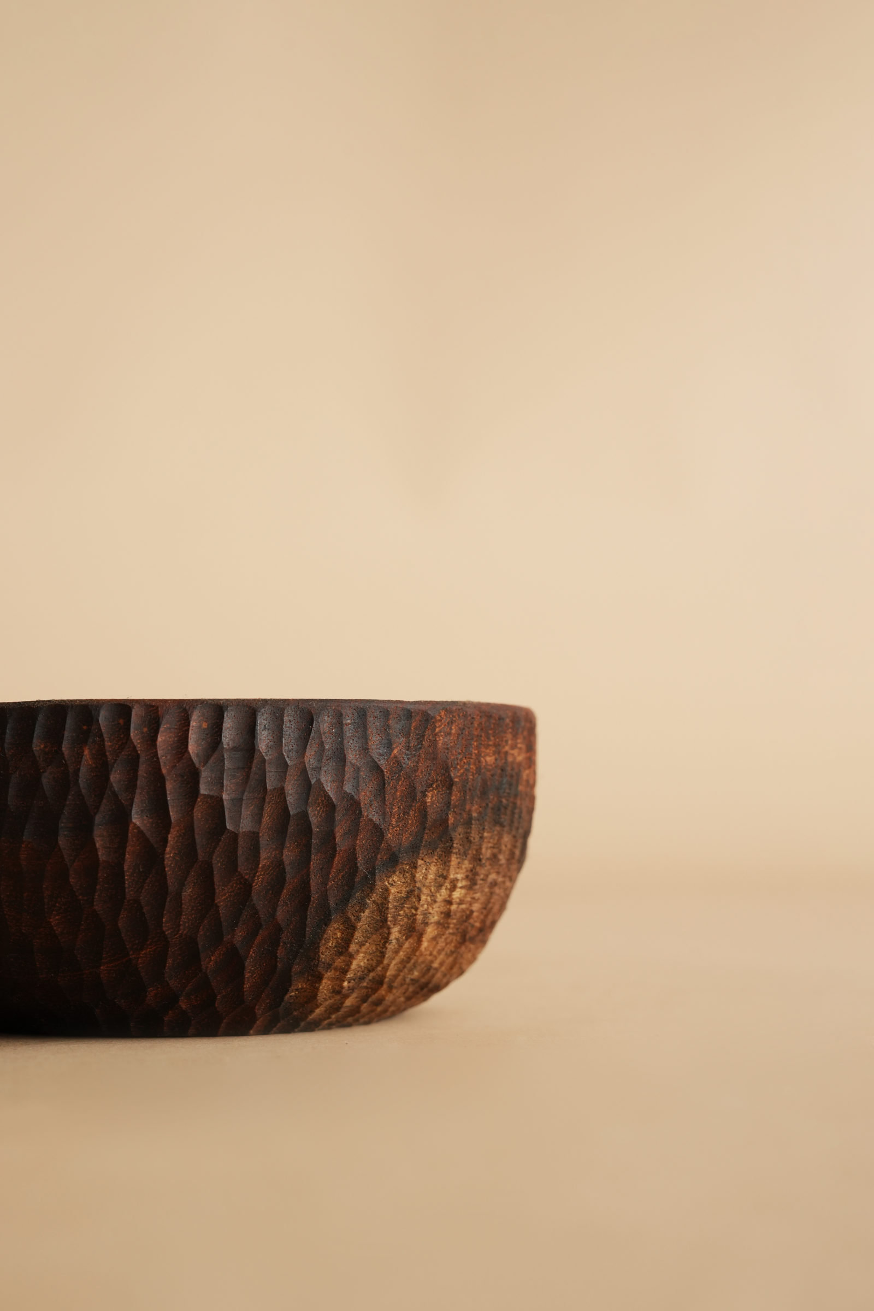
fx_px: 2549
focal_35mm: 70
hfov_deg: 19.5
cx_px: 437
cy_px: 656
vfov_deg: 28.8
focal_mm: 70
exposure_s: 1/100
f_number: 8
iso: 1000
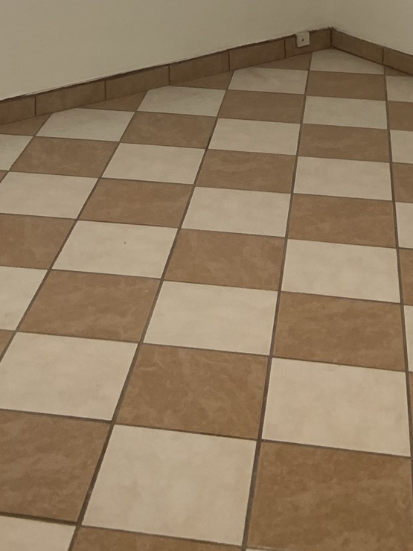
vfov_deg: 24.1
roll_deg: +0.8
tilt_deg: -5.5
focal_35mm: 72
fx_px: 1145
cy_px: -145
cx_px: 139
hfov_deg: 20.4
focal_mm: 4.25
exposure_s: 1/60
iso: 125
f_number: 1.8
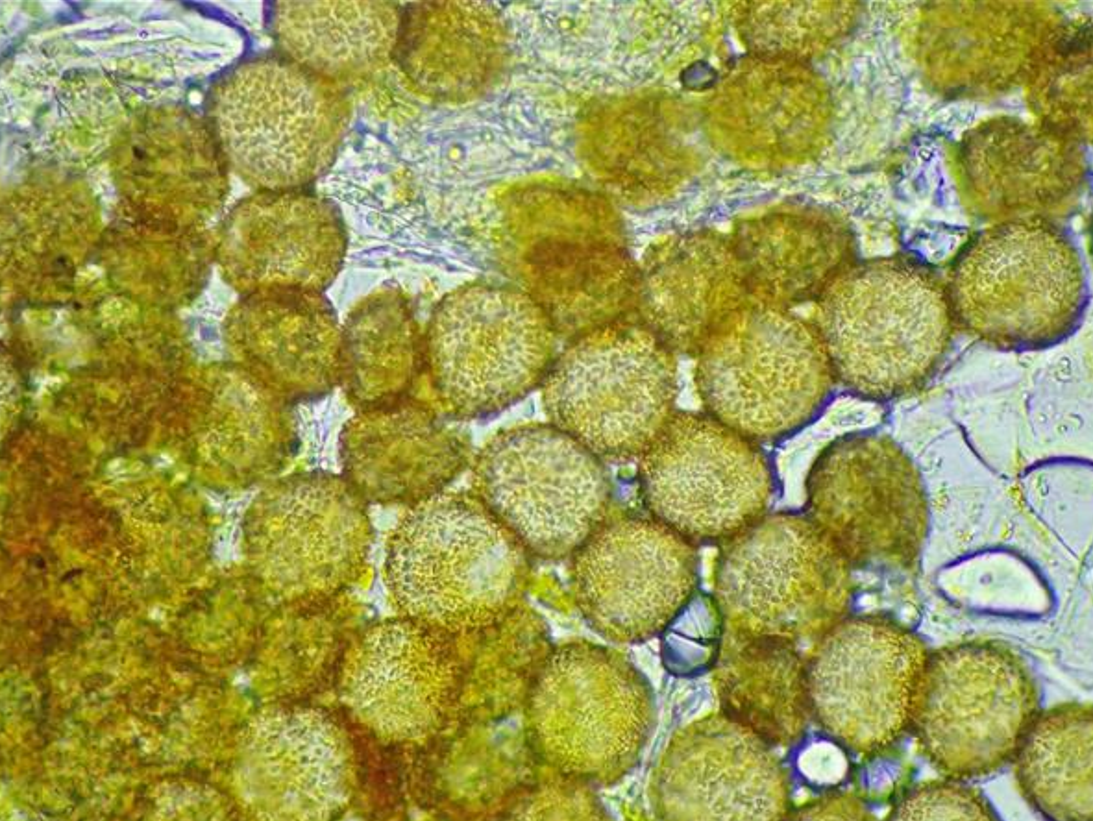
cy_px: 442
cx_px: 574
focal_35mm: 80
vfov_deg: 18.5
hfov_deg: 24.4
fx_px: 2528
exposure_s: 1/50
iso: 800
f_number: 4.2
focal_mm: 13.47
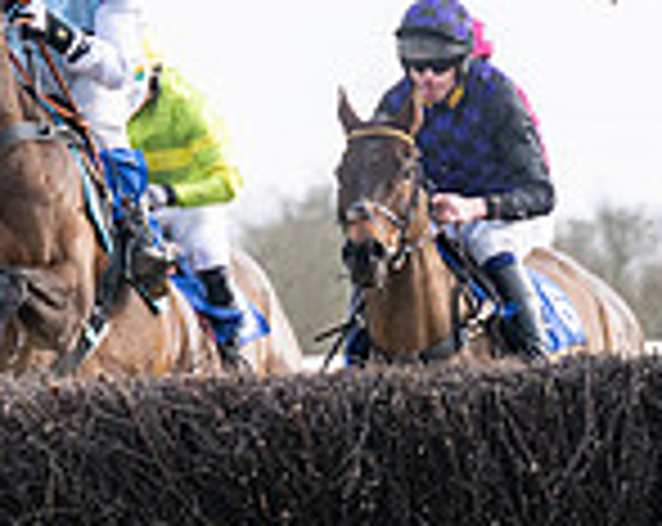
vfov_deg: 2.2
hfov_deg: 2.8
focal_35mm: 692
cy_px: 320
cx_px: -209
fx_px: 13531
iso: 400
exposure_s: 1/1600
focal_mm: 155
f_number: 5
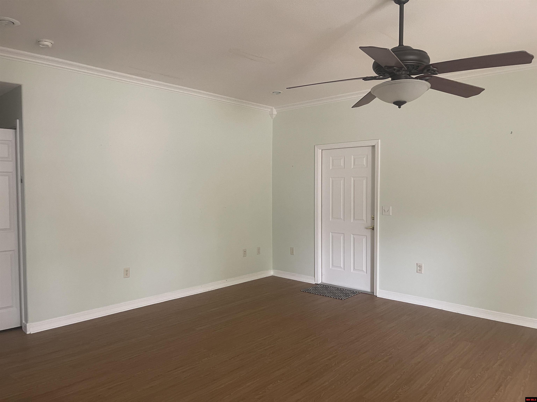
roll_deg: -0.4
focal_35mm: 25
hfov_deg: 69.4
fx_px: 388
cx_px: 268
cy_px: 201
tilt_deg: -3.2
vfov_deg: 54.9
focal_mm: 5.1
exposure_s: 1/60
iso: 250
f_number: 1.6
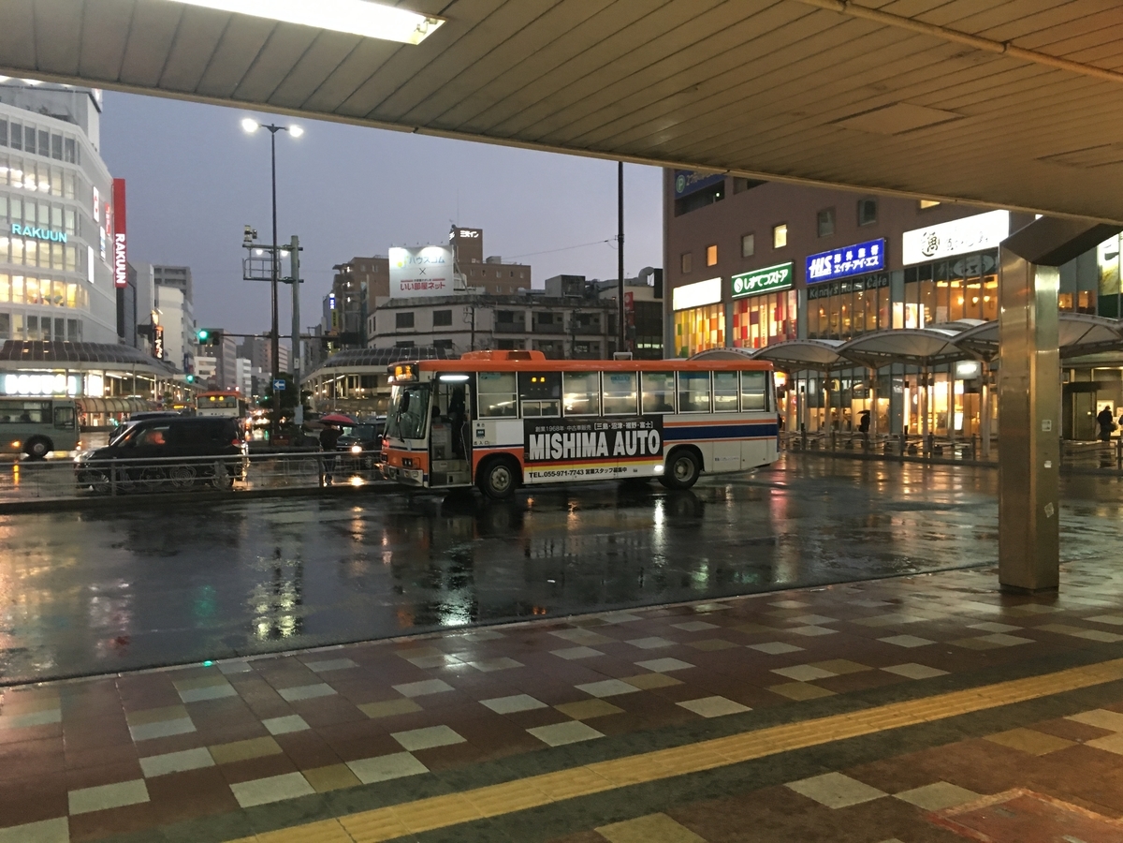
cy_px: 422
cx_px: 562
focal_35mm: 29
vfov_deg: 48.2
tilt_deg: -0.6
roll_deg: +0.6
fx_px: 941
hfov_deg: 61.7
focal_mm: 4.15
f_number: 2.2
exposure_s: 1/30
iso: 100
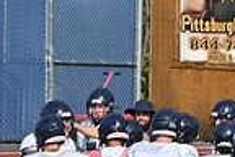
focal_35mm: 1511
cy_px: 143
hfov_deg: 1.4
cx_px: 171
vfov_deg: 0.9
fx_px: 9863
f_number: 5.6
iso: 100
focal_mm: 250
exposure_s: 1/800
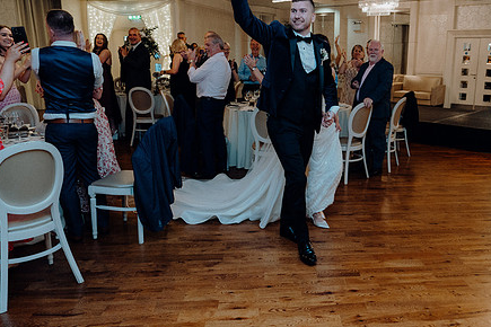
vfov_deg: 41.1
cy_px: 155
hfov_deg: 57.8
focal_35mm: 32
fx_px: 436
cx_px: 315
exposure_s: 1/160
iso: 2500
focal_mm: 24
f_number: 3.5
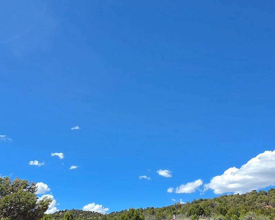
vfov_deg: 42.6
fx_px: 277
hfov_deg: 52.8
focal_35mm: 34
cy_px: 152
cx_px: 133
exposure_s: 1/2497
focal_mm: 2.2
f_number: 2.2
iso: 100
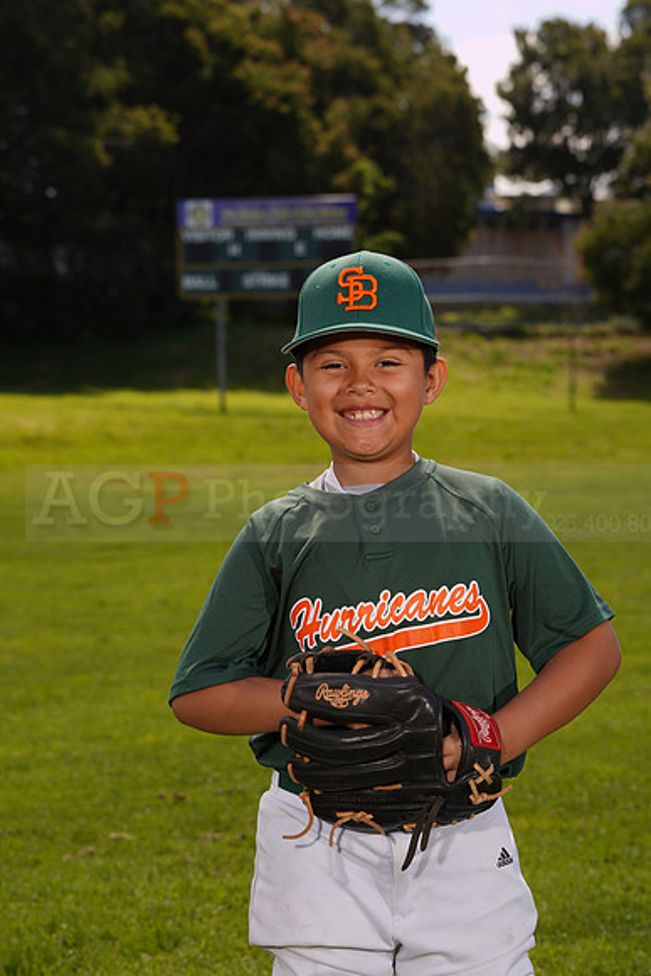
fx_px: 2711
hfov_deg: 13.7
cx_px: 326
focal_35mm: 100
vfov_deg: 20.4
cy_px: 488
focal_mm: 100
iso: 80
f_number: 9
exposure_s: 1/160
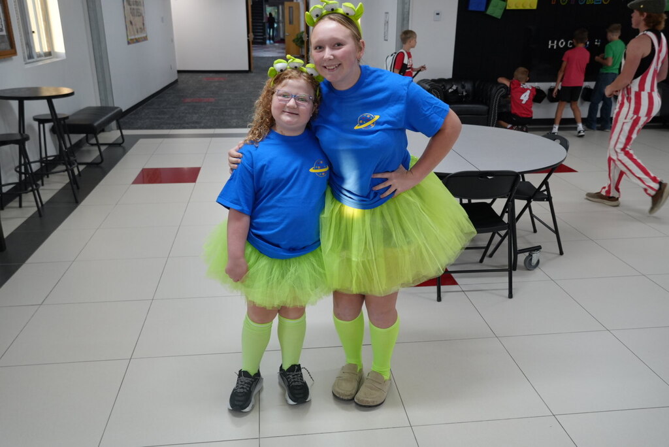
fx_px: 558
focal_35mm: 30
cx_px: 334
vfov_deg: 43.7
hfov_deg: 61.9
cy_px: 224
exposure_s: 1/160
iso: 800
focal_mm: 20
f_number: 4
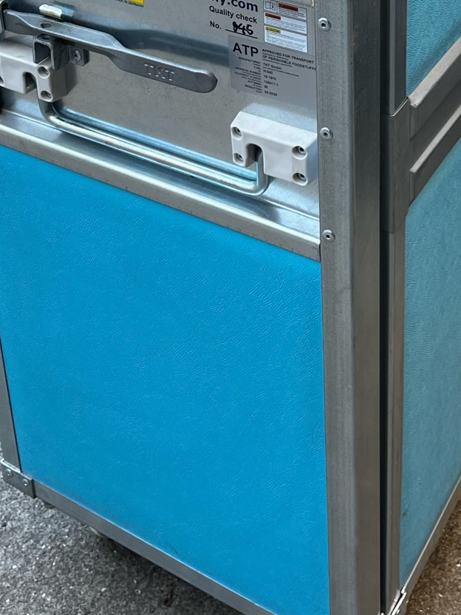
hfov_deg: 22.9
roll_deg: +0.8
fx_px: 1136
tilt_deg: -22.2
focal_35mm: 64
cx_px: 233
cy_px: -77
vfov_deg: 27.4
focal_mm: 5.1
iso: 50
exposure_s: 1/100
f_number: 1.6
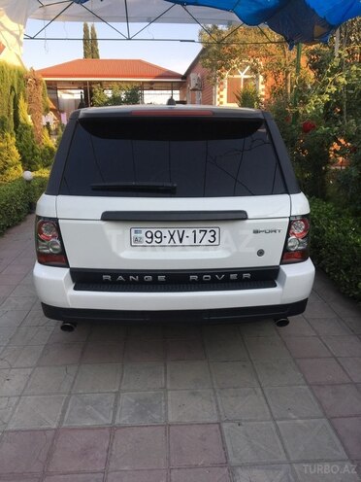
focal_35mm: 29
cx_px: 180
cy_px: 241
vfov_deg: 61.7
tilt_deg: -14.8
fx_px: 403
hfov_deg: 48.2
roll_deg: +0.3
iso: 25
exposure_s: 1/371
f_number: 2.2
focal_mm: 4.15
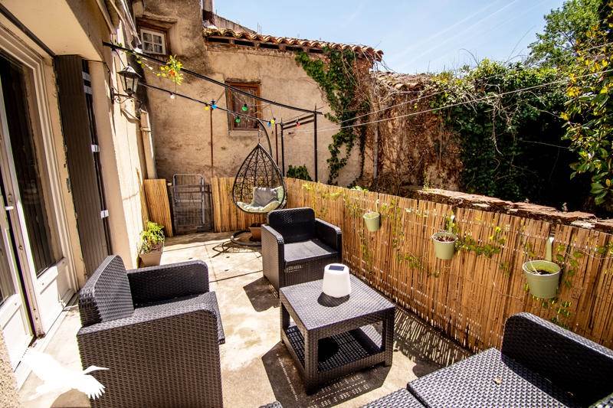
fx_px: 255
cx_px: 306
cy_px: 204
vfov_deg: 77.3
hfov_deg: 100.4
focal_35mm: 15
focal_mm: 10
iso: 125
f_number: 4.5
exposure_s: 1/1250
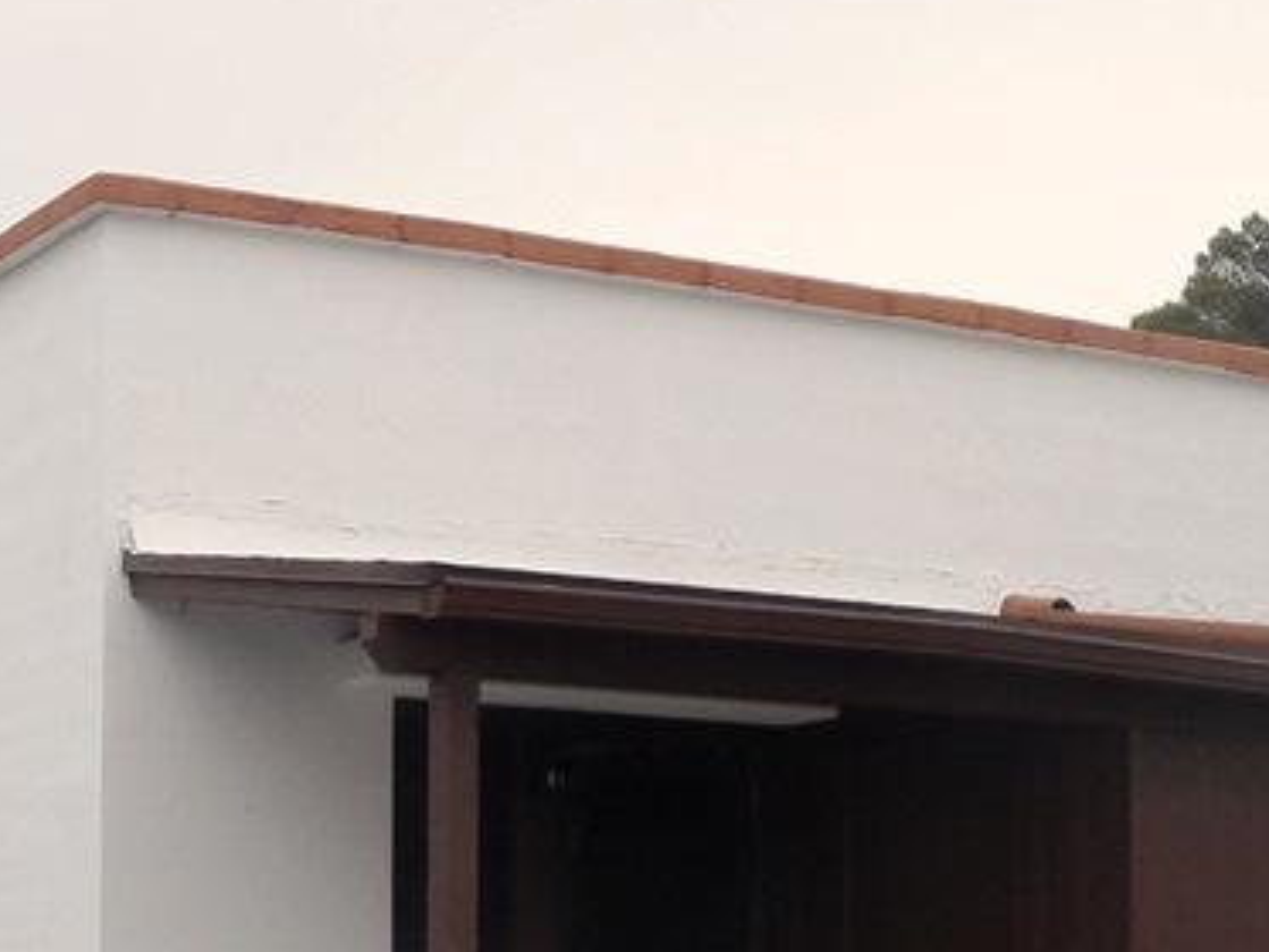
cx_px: 150
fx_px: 3044
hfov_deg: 23.0
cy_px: 952
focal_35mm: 83
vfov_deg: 17.4
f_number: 2.8
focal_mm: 5.5
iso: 125
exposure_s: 1/1000
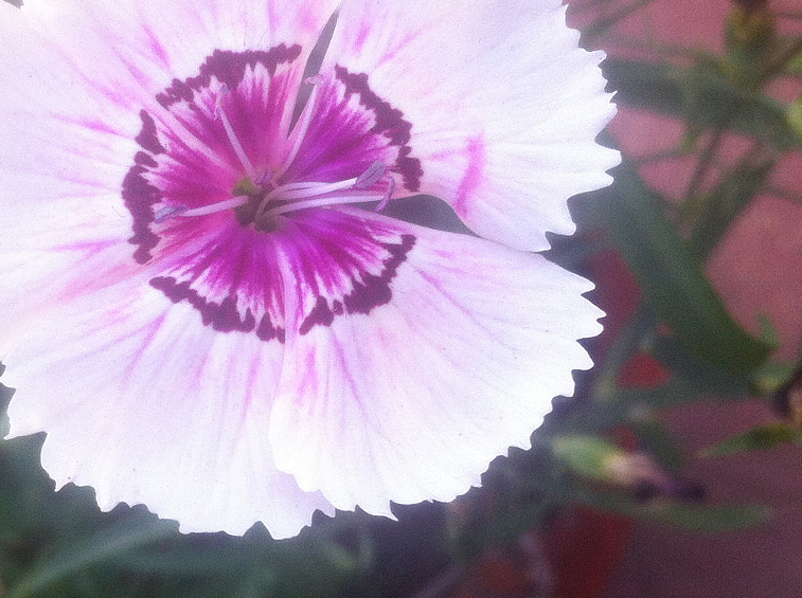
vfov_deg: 19.8
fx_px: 1711
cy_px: 294
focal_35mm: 74
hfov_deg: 26.0
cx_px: 191
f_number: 2.8
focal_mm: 3.85
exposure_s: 1/120
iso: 80
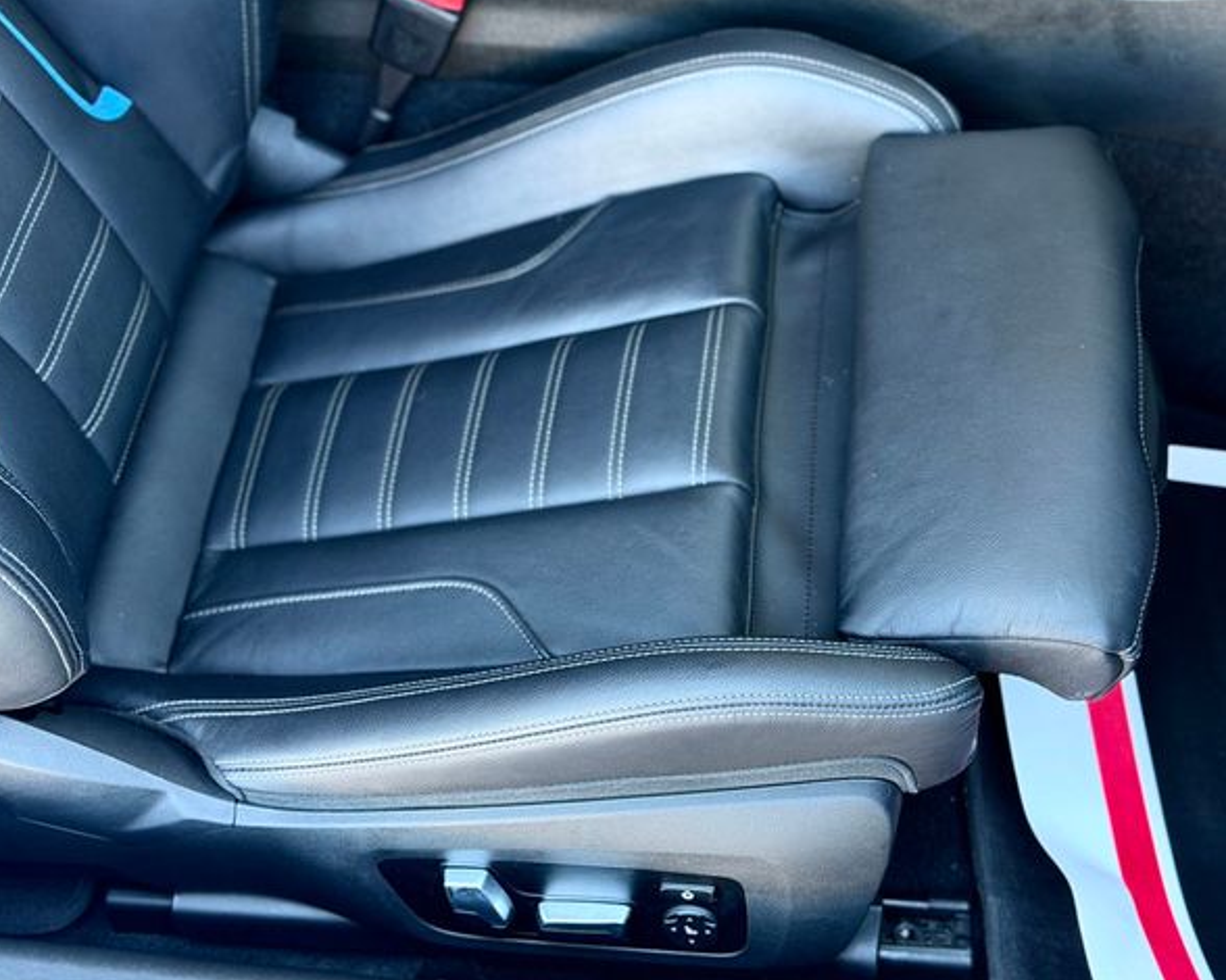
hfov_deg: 36.7
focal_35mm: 51
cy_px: 482
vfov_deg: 29.7
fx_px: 1850
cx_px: 651
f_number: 1.78
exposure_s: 1/60
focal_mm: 6.76
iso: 125
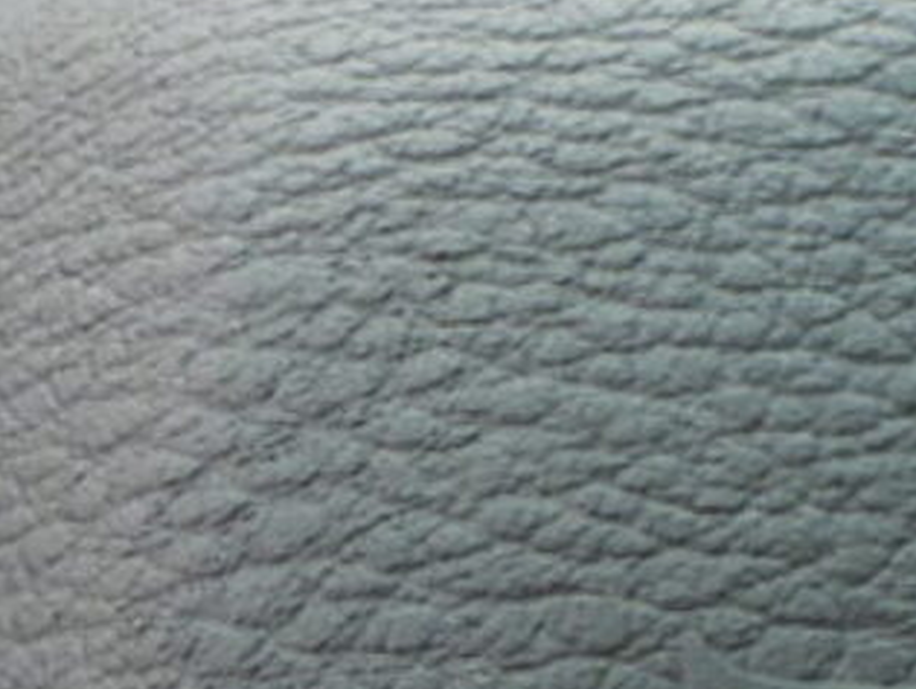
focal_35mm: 193
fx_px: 5113
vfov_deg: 7.6
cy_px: 875
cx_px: -1306
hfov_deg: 9.2
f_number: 3.2
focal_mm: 6.8
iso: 100
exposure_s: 1/30
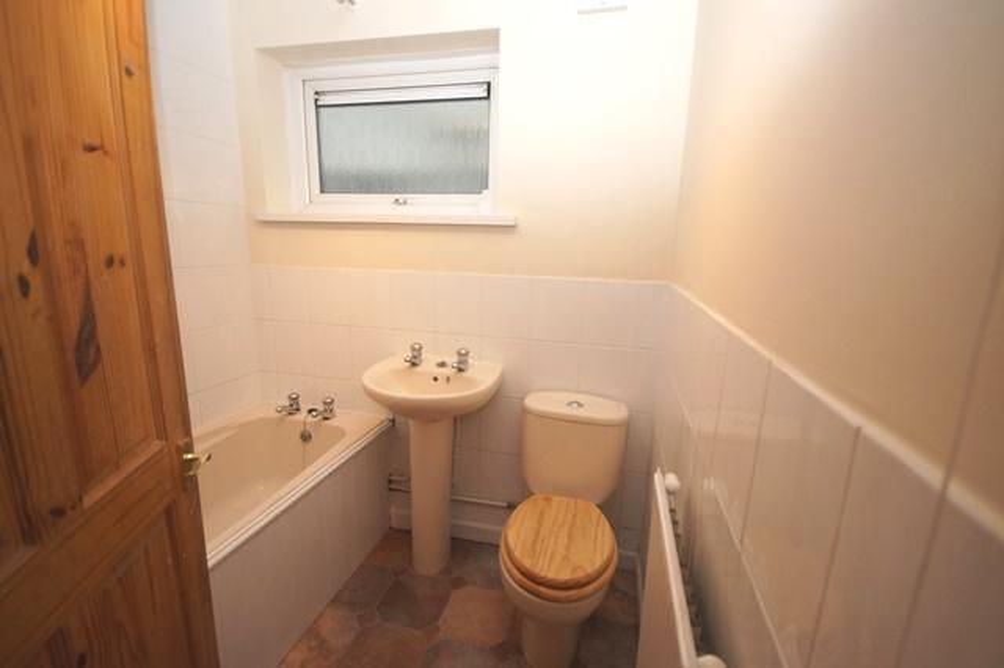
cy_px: 334
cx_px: 502
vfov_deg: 77.3
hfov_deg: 100.4
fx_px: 418
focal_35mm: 15
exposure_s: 1/100
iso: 800
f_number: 4
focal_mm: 10
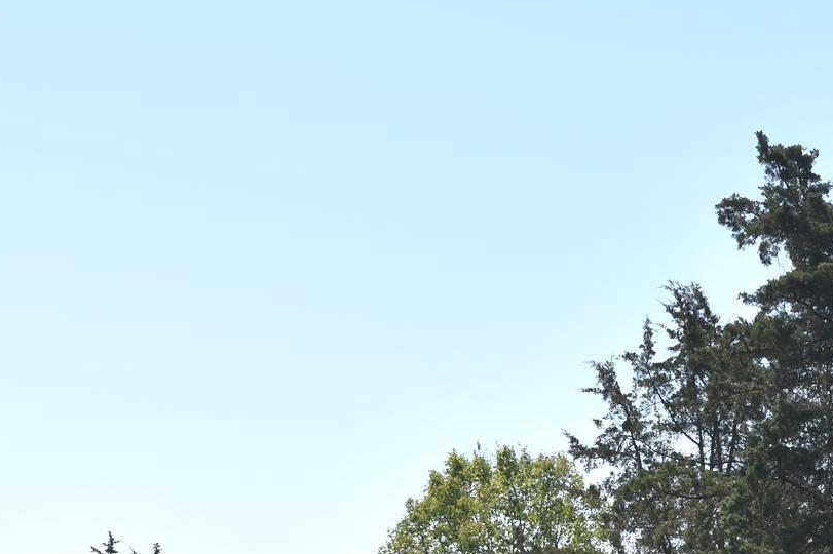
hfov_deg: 14.2
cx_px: 552
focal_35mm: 144
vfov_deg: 9.4
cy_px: 693
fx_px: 3330
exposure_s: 1/200
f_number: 10
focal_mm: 38
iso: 100
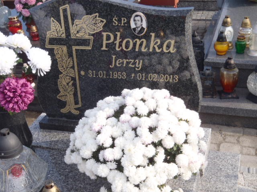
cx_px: 128
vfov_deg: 29.7
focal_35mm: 49
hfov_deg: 38.9
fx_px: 364
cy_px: 96
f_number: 5
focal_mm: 8.89
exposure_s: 1/125
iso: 64
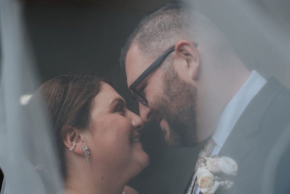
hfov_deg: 37.8
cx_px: 145
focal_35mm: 53
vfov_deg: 25.7
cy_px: 92
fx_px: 424
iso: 110
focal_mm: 50
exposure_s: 1/250
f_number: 4
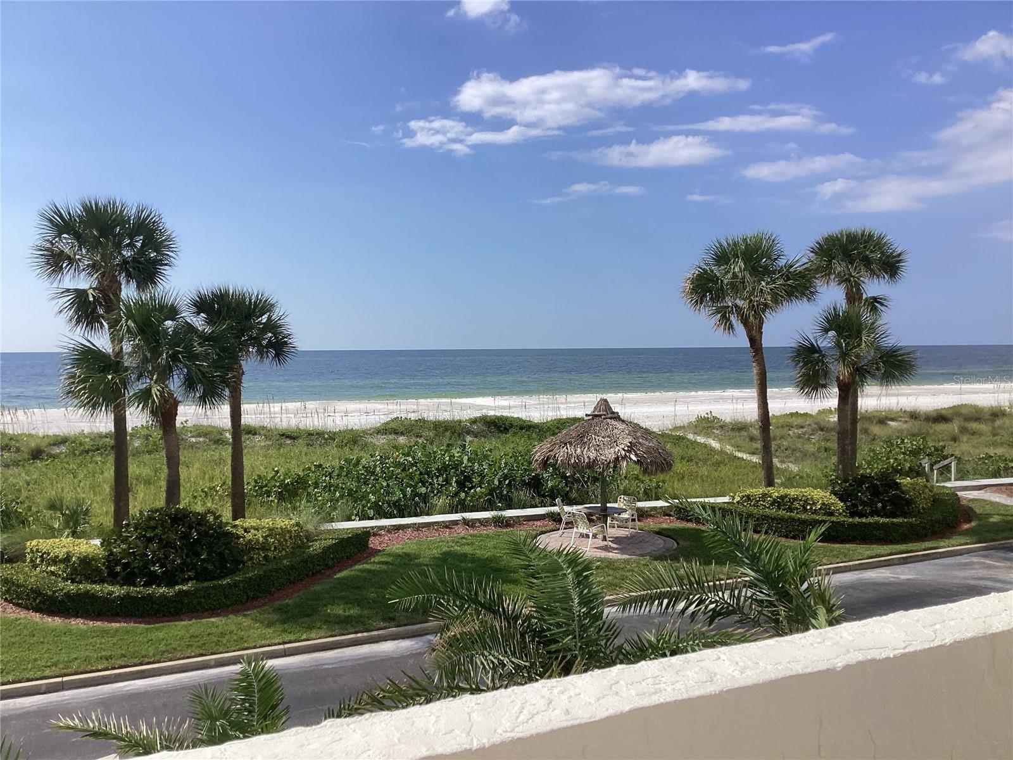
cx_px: 506
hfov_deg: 58.4
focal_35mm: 31
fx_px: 907
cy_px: 380
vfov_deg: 45.4
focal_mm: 3.3
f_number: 2.4
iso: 25
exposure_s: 1/2469
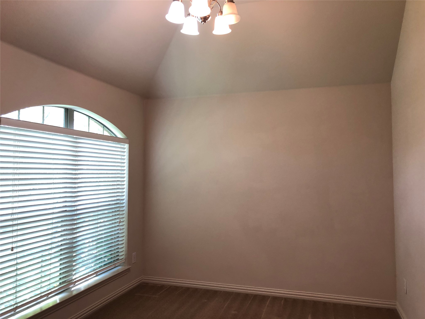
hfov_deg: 63.4
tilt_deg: +2.3
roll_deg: -0.3
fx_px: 344
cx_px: 212
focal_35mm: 28
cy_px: 160
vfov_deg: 49.7
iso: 32
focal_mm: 3.99
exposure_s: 1/30
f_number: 1.8
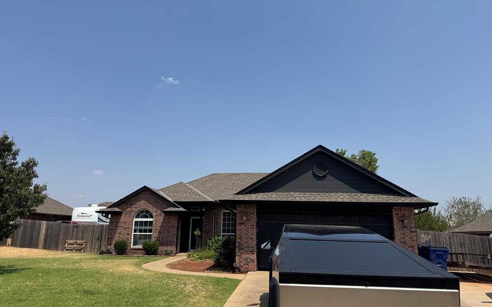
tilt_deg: +13.8
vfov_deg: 47.6
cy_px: 145
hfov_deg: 70.4
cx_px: 243
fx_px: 349
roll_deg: -1.1
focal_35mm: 26
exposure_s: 1/7092
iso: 80
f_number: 1.78
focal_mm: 6.76
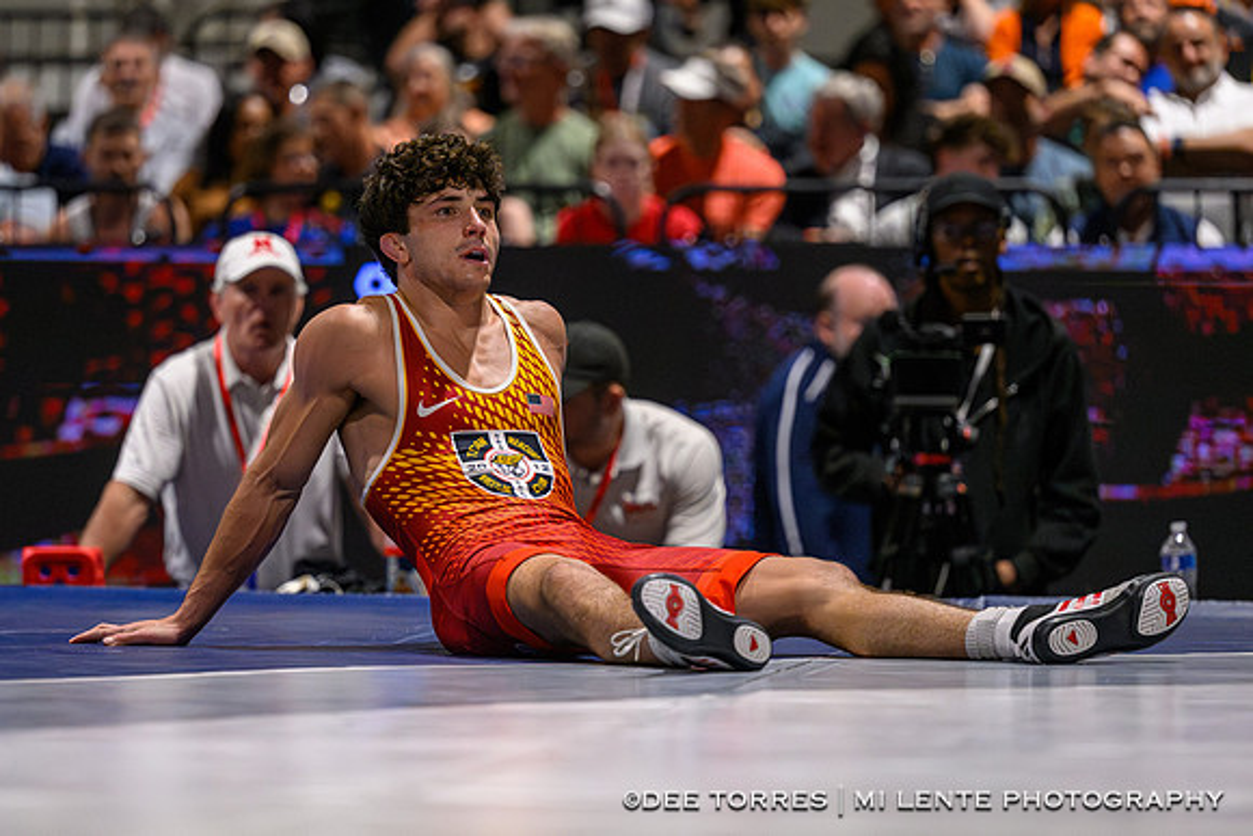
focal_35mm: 209
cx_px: 532
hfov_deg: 9.8
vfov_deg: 6.6
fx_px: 7283
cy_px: 414
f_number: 2.8
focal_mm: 160
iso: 8000
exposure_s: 1/640
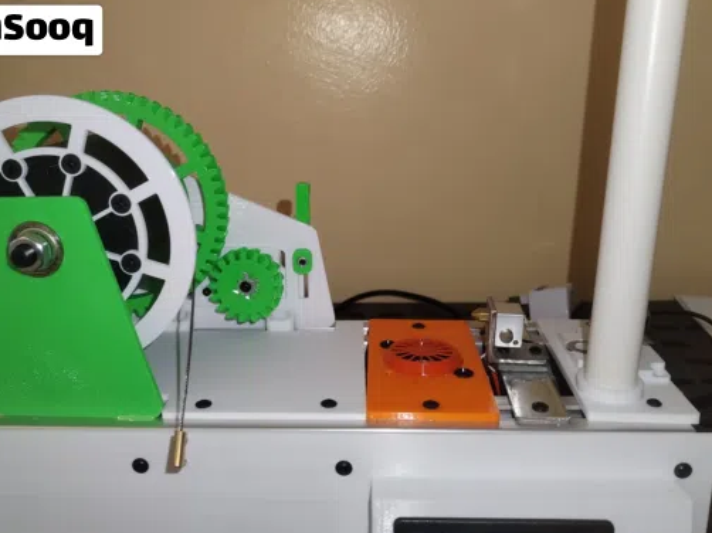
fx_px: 761
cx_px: 316
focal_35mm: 37
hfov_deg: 50.1
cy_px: 259
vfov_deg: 38.6
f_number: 1.8
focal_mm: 4.75
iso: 715
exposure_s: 1/33.3
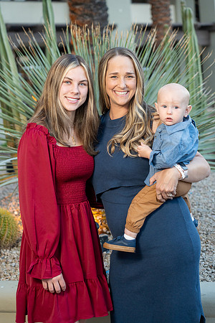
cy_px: 162
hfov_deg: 17.7
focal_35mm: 77
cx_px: 108
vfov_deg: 26.3
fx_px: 690
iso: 800
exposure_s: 1/160
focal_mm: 77
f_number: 4
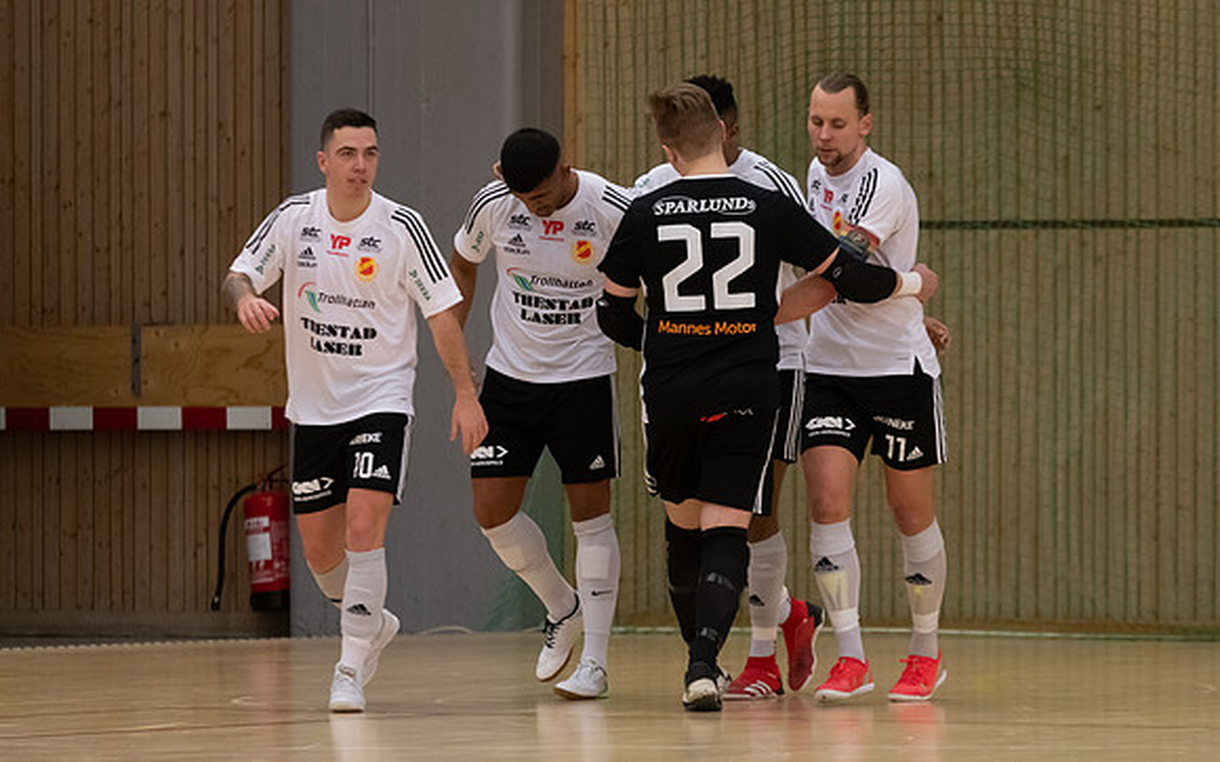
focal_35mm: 357
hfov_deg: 5.9
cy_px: 477
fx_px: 11857
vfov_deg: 3.7
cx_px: 716
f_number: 3.2
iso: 1000
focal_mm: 185
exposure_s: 1/800
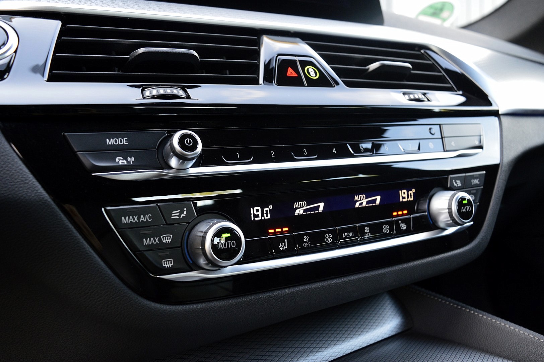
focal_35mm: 33
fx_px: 498
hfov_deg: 57.3
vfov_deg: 39.9
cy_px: 181
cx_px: 272
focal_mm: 22
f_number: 5.6
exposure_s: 1/60
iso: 800
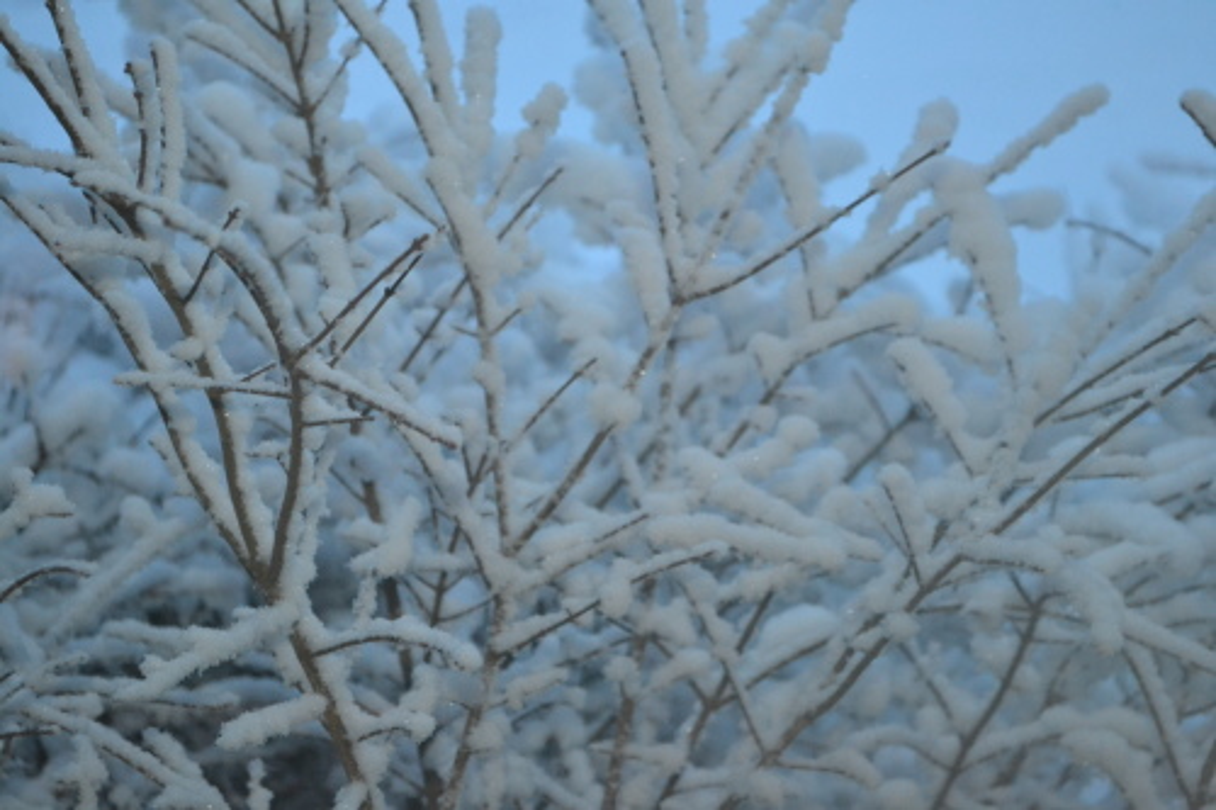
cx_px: 608
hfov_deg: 24.6
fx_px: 2786
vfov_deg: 16.5
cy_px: 405
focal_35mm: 82
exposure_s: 1/60
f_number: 5.6
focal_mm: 55
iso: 3200
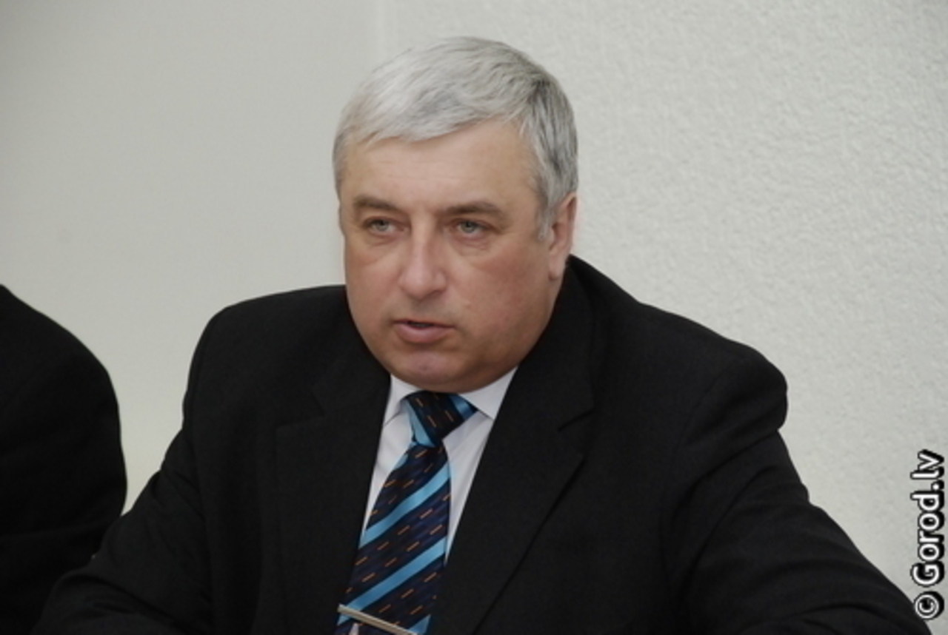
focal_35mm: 158
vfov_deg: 8.7
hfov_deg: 13.0
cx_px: 474
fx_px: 4154
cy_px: 318
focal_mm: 105
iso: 1250
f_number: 5.6
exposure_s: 1/180
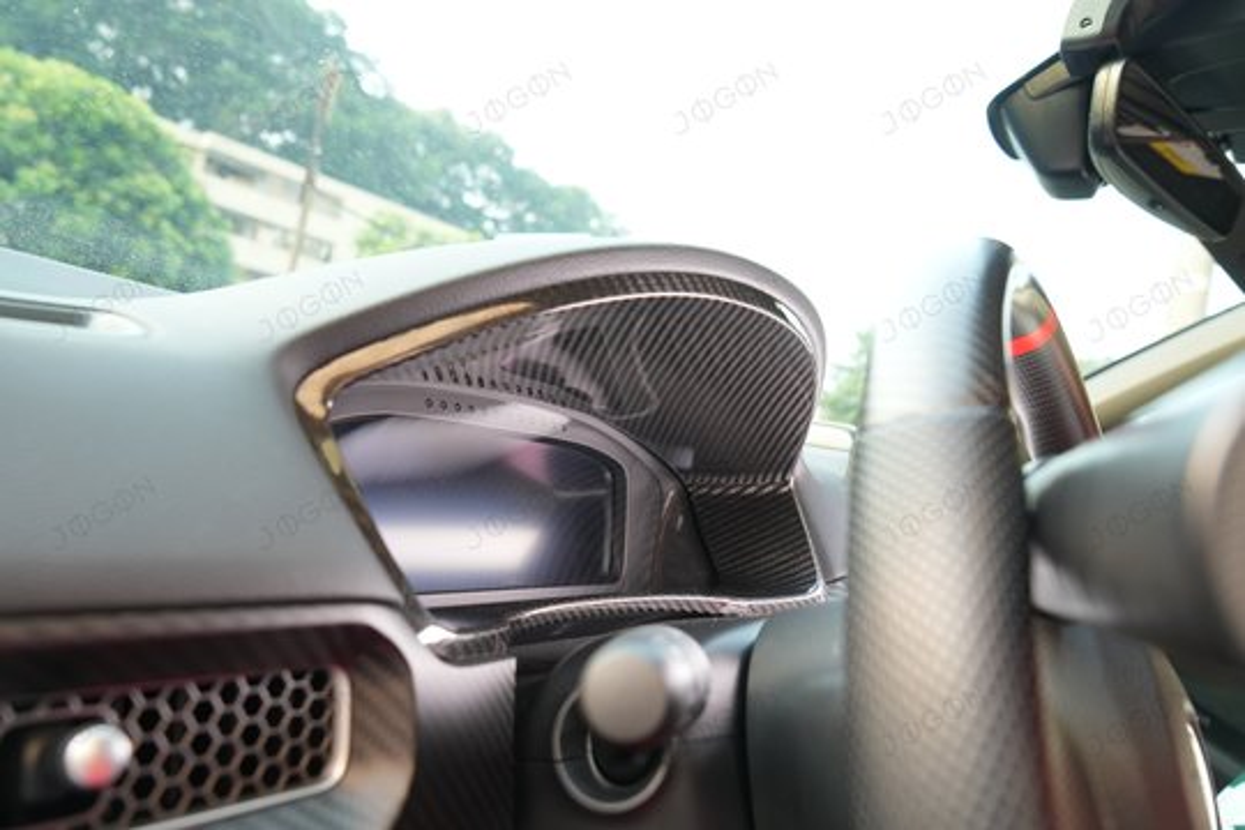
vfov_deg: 53.1
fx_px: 830
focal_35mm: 24
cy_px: 415
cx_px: 622
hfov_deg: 73.7
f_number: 5.6
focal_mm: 24
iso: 1000
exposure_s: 1/100
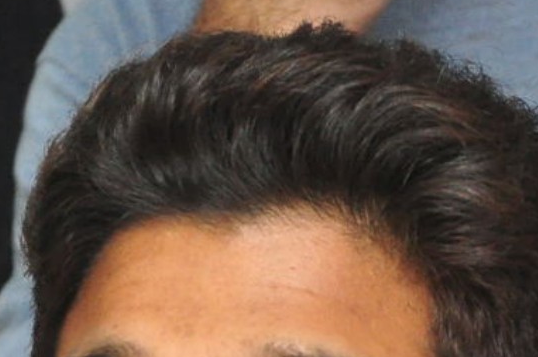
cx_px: 278
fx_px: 8461
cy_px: 743
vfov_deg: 2.4
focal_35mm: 567
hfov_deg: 3.6
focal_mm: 90
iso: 1600
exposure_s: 1/125
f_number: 5.6
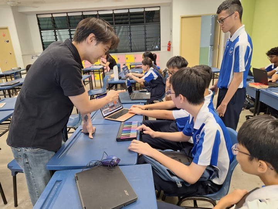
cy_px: 104
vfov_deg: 58.9
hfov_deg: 73.9
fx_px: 185
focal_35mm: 23
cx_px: 139
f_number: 1.8
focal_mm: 5.54
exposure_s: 1/50
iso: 125
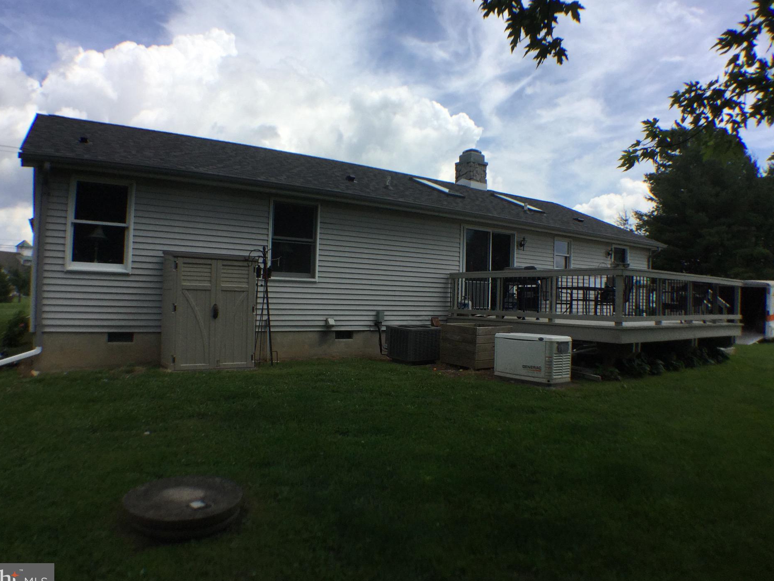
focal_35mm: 34
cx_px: 375
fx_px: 760
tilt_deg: +0.7
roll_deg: -1.4
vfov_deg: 41.8
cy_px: 278
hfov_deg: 54.0
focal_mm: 3.3
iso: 25
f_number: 2.4
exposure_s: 1/2203
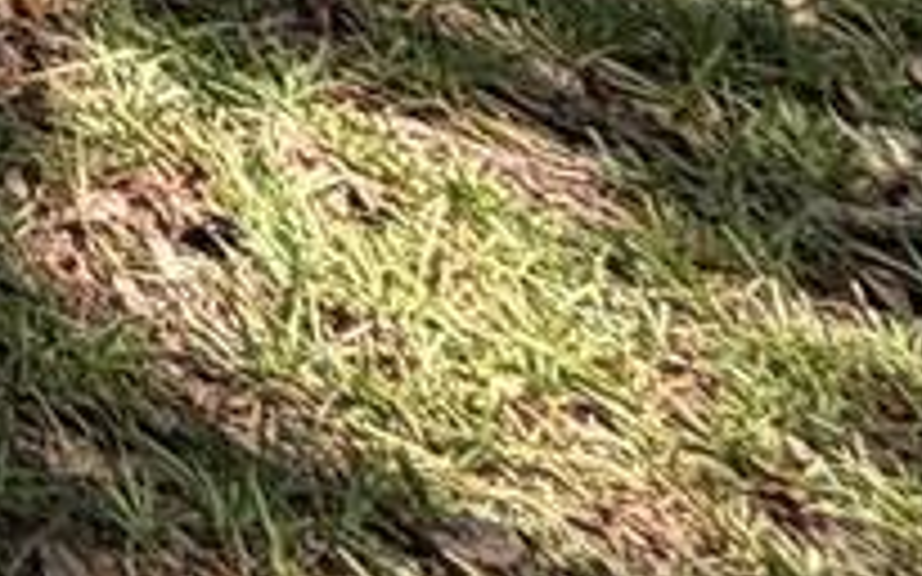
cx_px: -2186
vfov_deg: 6.8
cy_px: -2110
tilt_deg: -0.1
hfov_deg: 10.0
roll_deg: -2.8
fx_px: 2914
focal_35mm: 116
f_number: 2.2
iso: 40
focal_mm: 2.22
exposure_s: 1/701
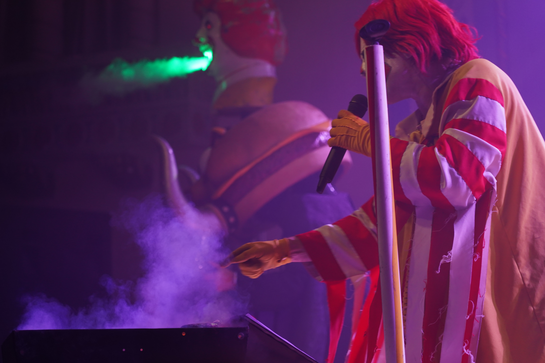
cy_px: 182
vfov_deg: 13.0
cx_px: 272
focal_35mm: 105
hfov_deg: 19.5
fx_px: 1589
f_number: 4
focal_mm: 105
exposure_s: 1/160
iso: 1600
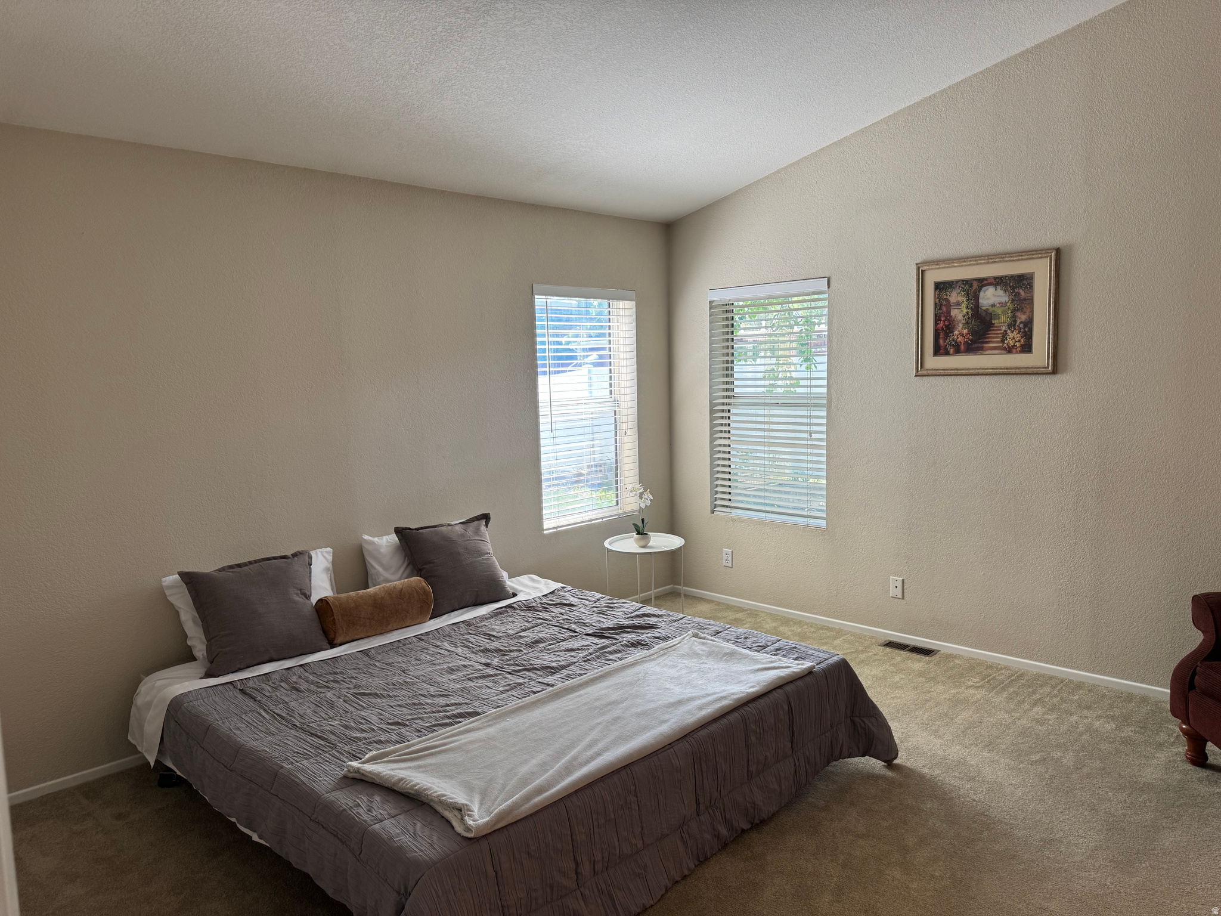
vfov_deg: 56.8
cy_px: 458
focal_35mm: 24
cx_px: 610
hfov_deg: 71.6
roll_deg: +1.9
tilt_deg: -7.1
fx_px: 847
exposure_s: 1/120
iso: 100
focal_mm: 6.76
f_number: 1.78
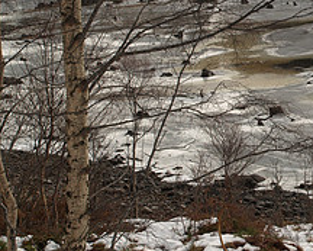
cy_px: 49
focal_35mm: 110
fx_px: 1019
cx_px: 407
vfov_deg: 13.9
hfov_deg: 16.5
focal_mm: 21
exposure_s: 1/125
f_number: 5.6
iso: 100
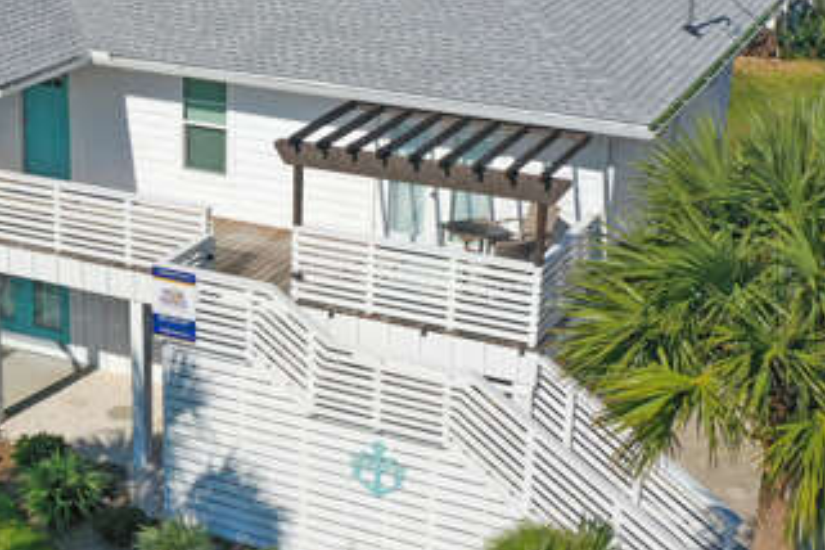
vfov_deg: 20.3
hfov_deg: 29.6
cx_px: 195
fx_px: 1535
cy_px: 242
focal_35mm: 67
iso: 100
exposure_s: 1/640
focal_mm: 10.26
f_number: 6.3
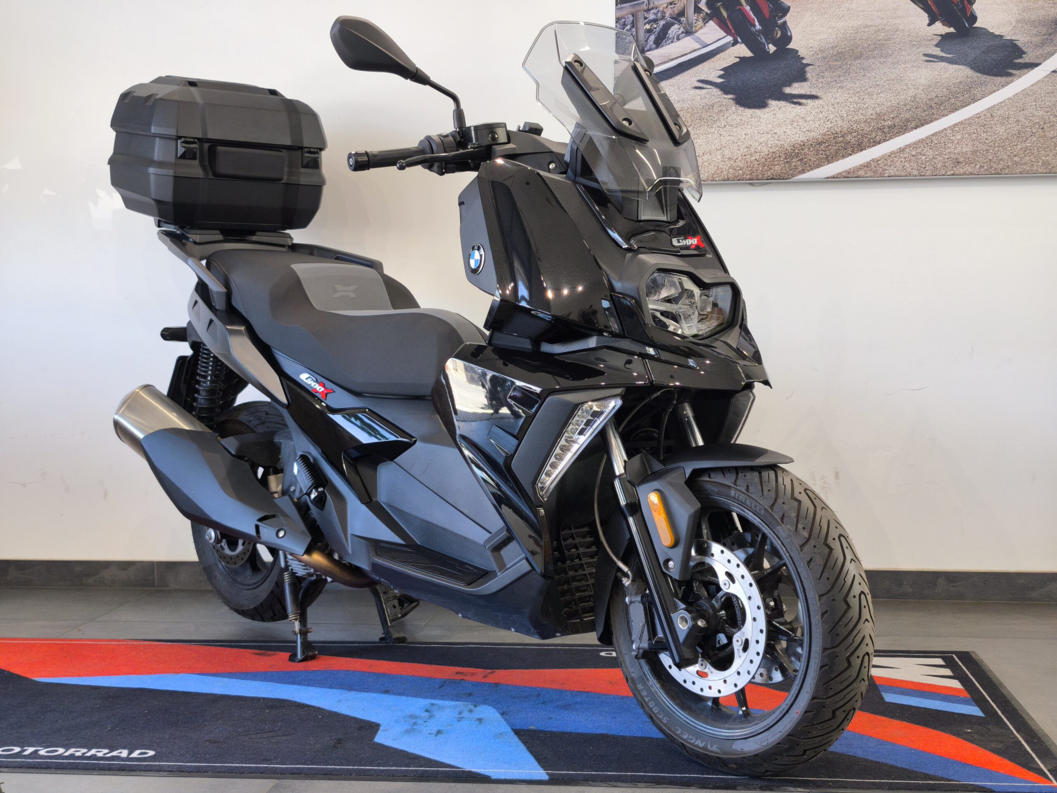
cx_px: 528
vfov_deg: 31.5
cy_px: 396
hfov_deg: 41.2
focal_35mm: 46
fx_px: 1405
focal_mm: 6.57
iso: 125
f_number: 1.6
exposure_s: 1/100
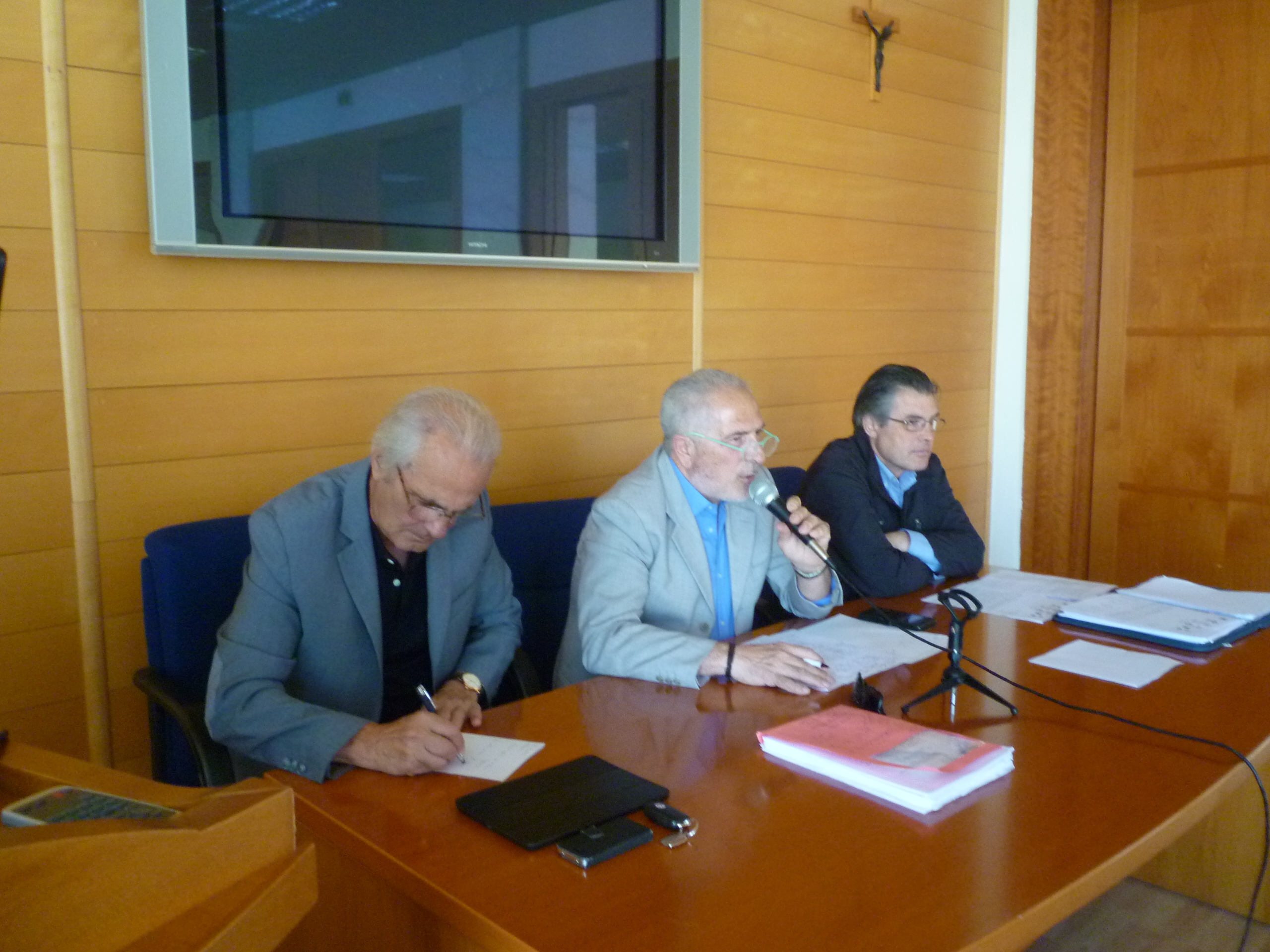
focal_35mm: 29
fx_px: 1064
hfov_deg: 61.7
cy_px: 476
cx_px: 635
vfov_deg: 48.2
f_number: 3.3
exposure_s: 1/10
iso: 400
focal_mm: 5.2
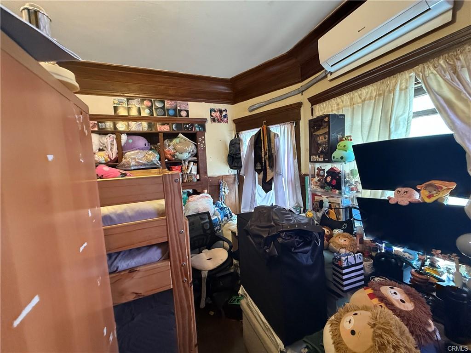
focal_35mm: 14
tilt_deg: -4.8
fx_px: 190
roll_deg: +3.1
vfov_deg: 85.7
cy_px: 176
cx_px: 236
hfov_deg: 102.1
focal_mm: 2.22
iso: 640
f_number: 2.2
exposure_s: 1/60
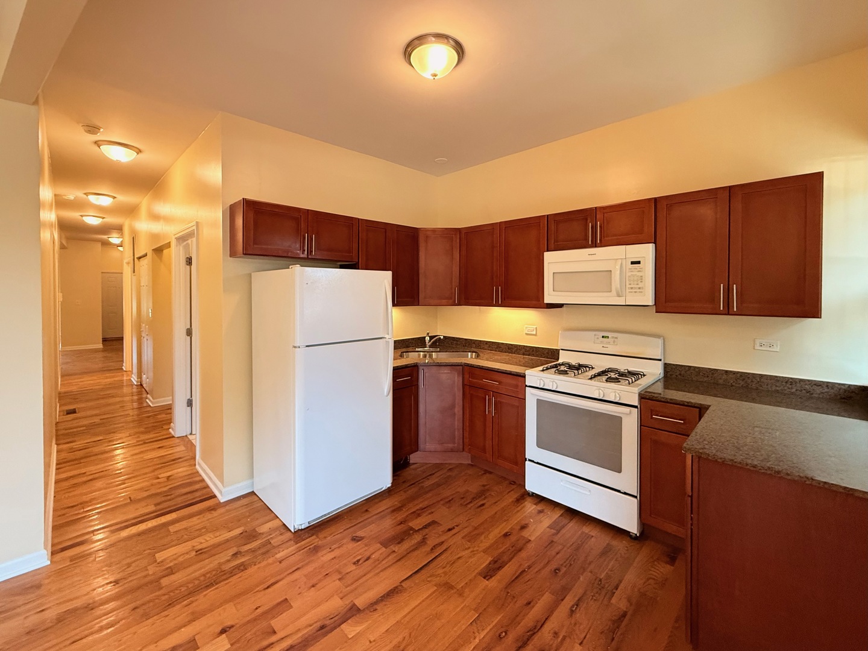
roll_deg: +0.6
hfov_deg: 102.1
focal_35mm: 14
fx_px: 351
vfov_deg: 85.7
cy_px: 326
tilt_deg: -5.0
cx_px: 434
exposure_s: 1/120
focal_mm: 2.22
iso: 320
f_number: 2.2
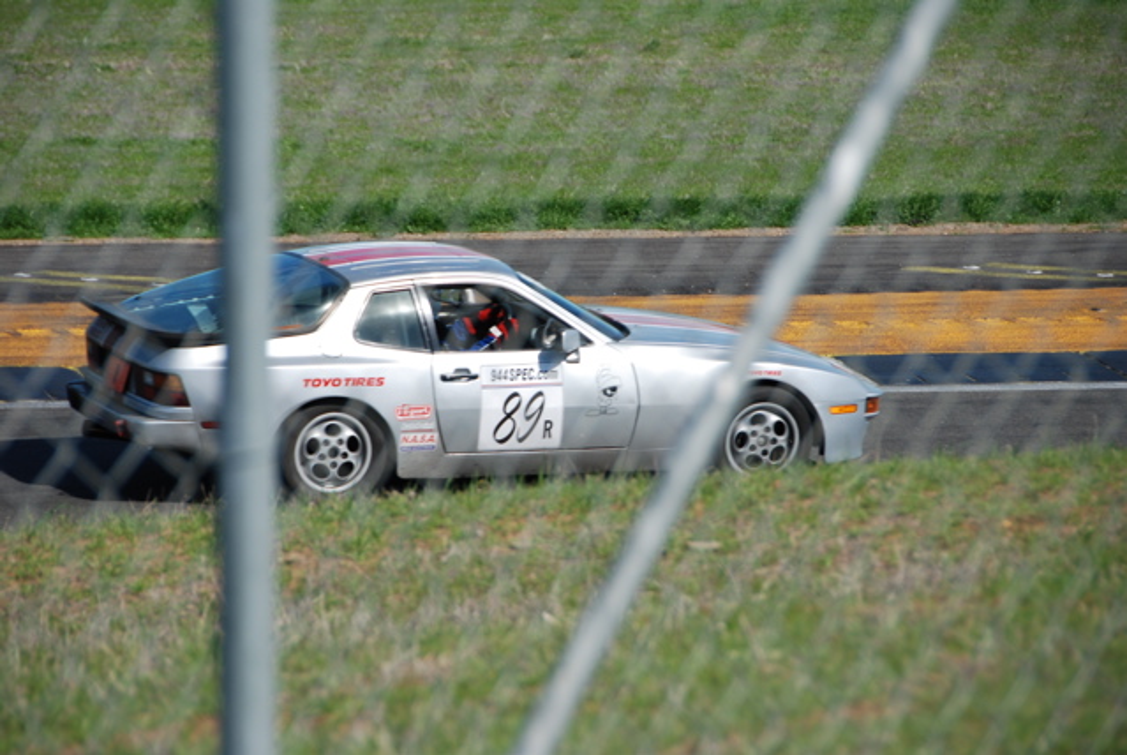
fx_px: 7053
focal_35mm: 225
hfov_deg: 9.1
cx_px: 564
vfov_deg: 6.1
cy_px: 378
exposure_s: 1/1000
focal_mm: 150
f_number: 5.6
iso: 200
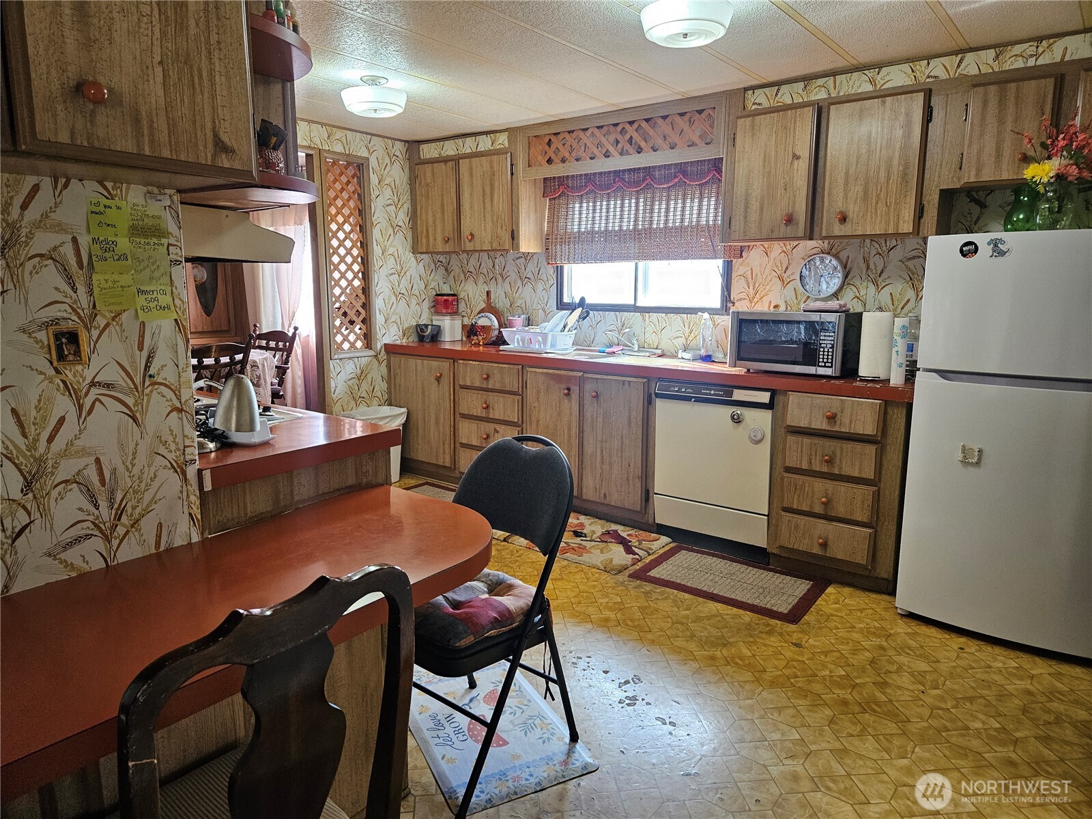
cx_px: 546
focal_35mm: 23
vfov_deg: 58.9
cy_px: 410
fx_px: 726
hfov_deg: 73.9
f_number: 1.8
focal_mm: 5.4
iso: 200
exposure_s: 1/120
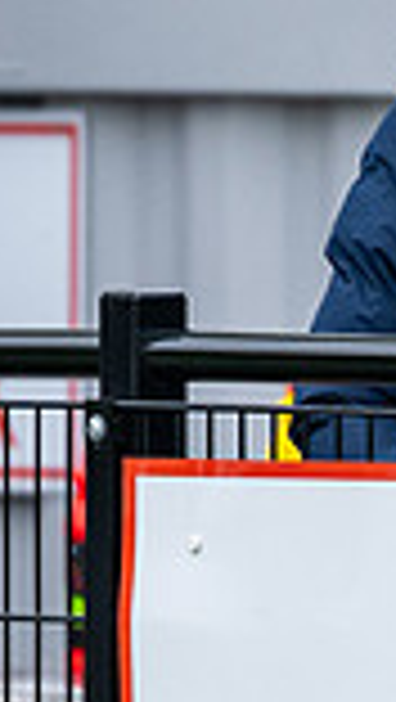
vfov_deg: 1.3
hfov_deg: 0.7
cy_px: -2
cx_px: 890
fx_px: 31219
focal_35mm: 1676
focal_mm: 200
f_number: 2.8
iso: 400
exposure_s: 1/1250
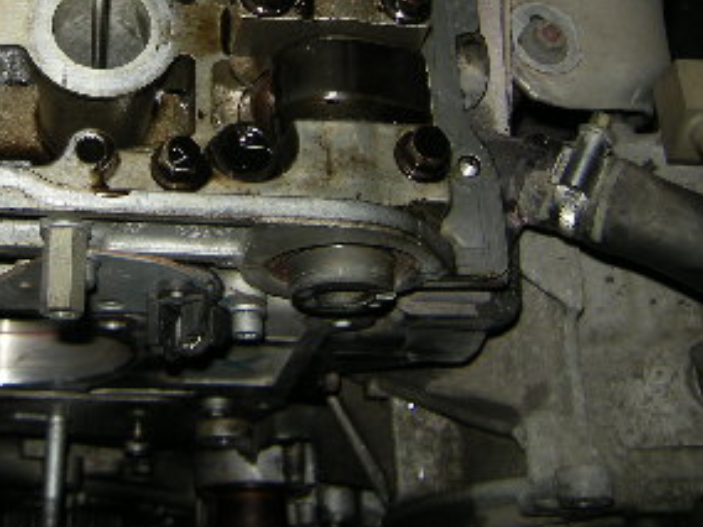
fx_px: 1279
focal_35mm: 63
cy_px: -30
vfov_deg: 22.2
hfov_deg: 29.8
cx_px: 114
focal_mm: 4.7
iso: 64
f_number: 2.8
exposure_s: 1/60
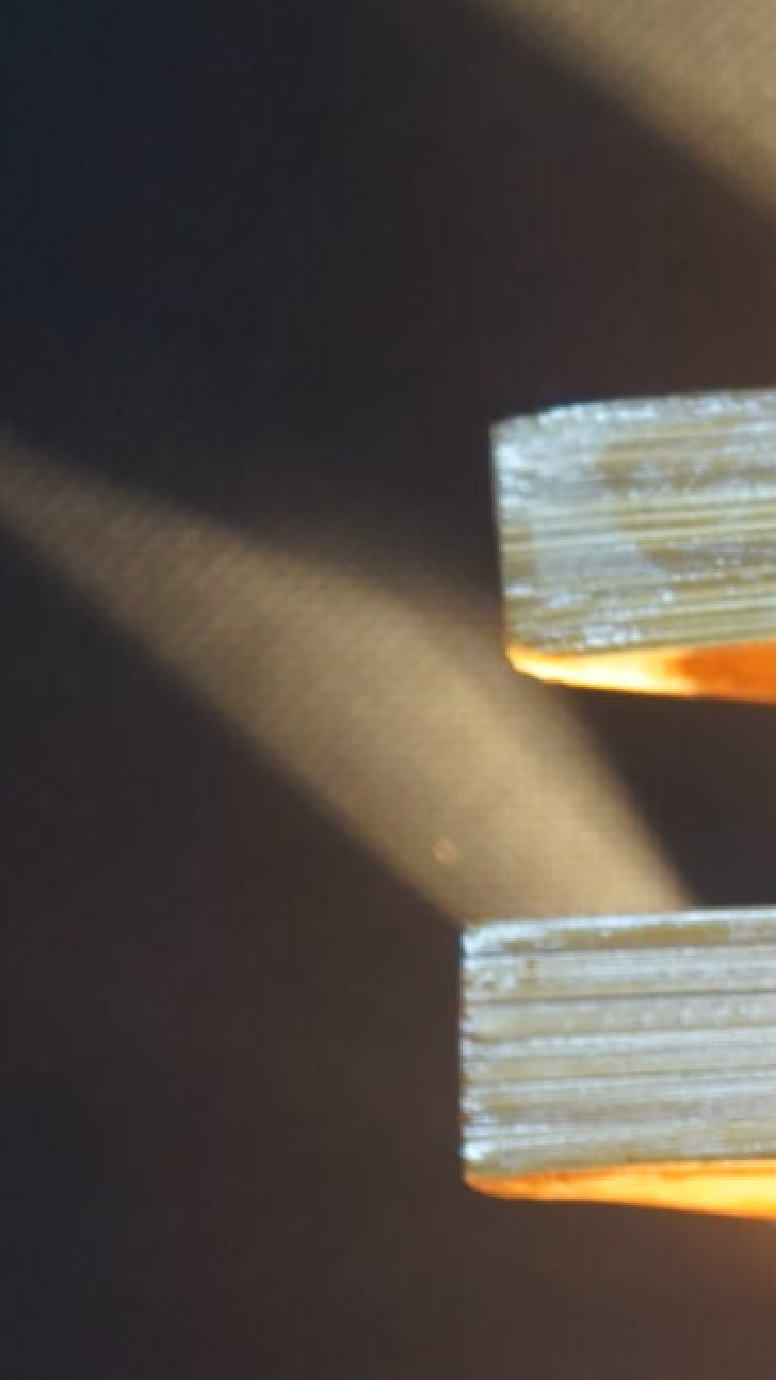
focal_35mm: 232
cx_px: 1698
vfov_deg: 9.2
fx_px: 8486
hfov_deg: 5.1
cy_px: 1610
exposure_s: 1/60
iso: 1000
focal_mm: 56
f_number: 5
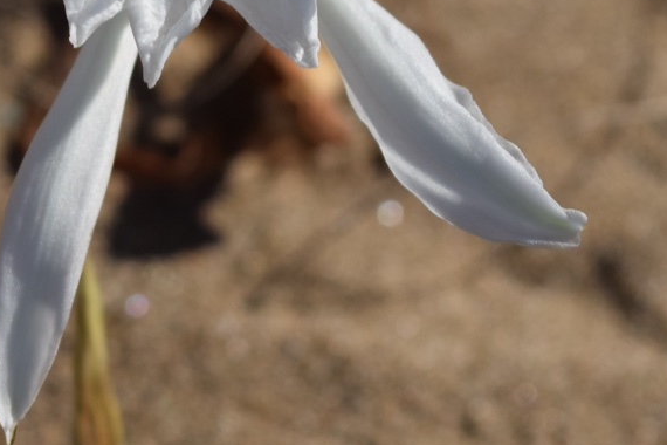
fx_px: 4287
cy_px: -134
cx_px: 136
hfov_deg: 8.9
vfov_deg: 5.9
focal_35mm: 231
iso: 200
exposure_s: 1/800
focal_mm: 55
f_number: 8
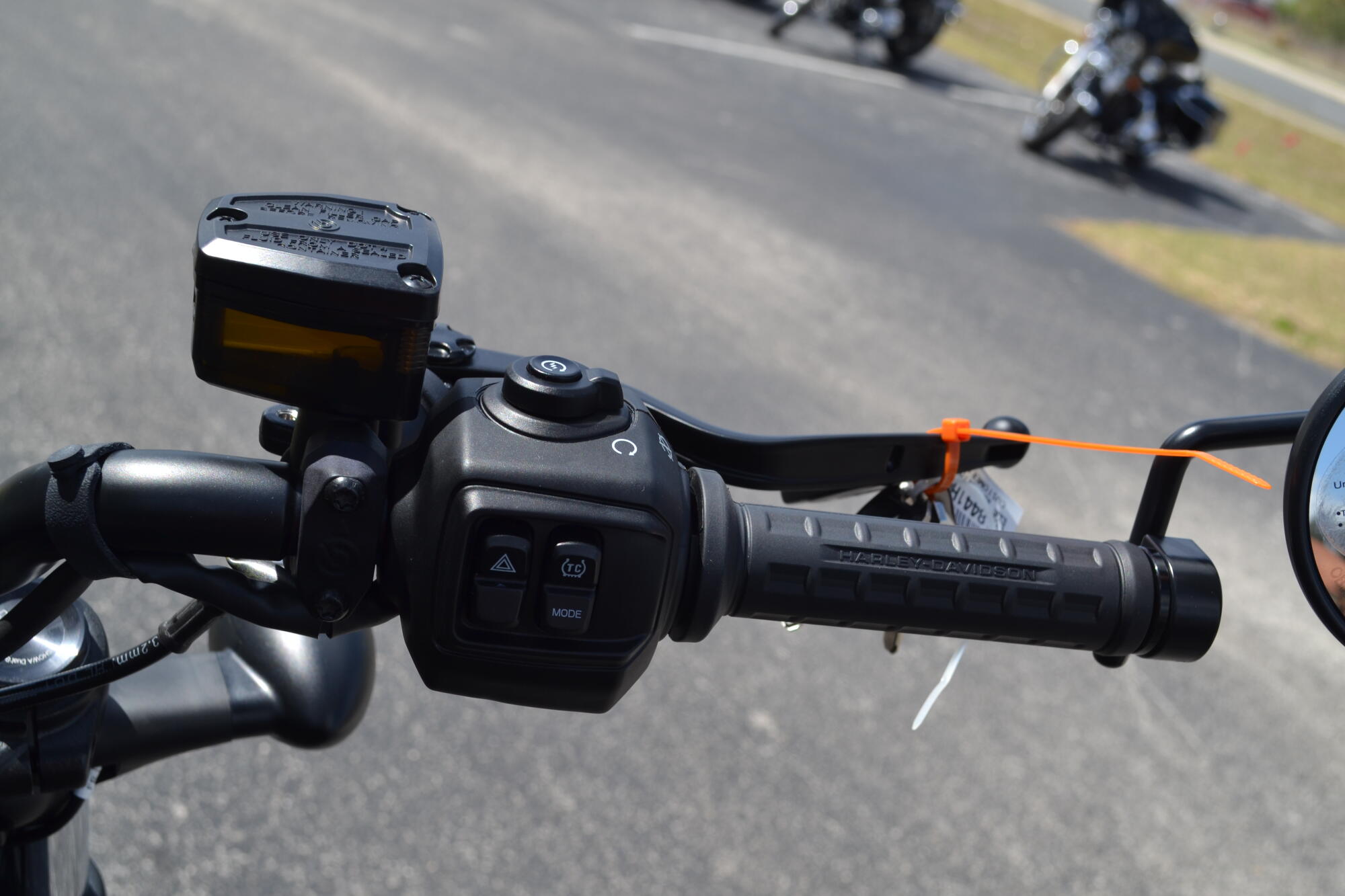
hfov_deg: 41.1
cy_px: 448
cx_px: 672
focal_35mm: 48
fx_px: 1793
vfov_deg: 28.1
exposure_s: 1/200
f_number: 7.1
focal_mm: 32
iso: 100
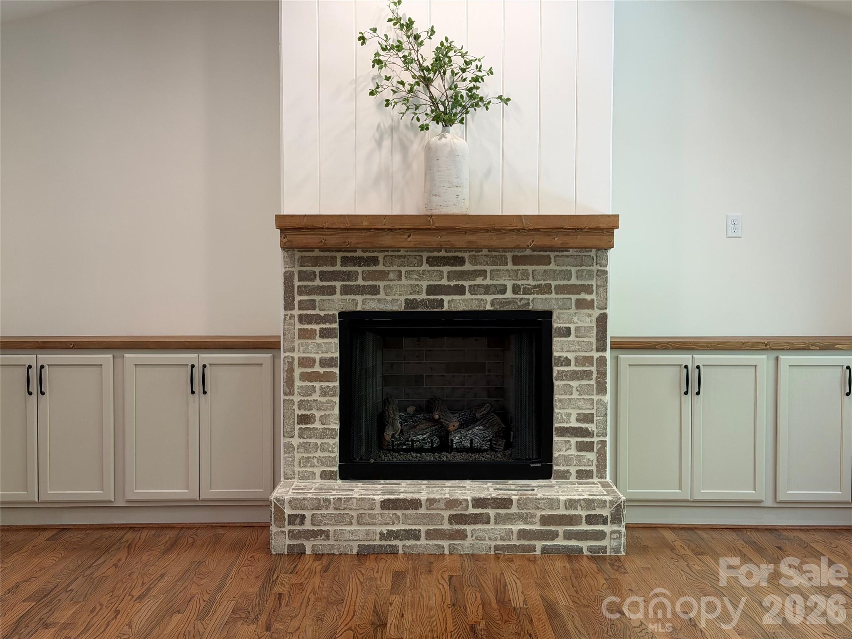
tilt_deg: -2.9
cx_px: 426
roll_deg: +0.4
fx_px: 1181
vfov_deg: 30.3
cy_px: 320
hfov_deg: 39.7
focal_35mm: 48
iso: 80
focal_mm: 6.76
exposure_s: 1/120
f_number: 1.78
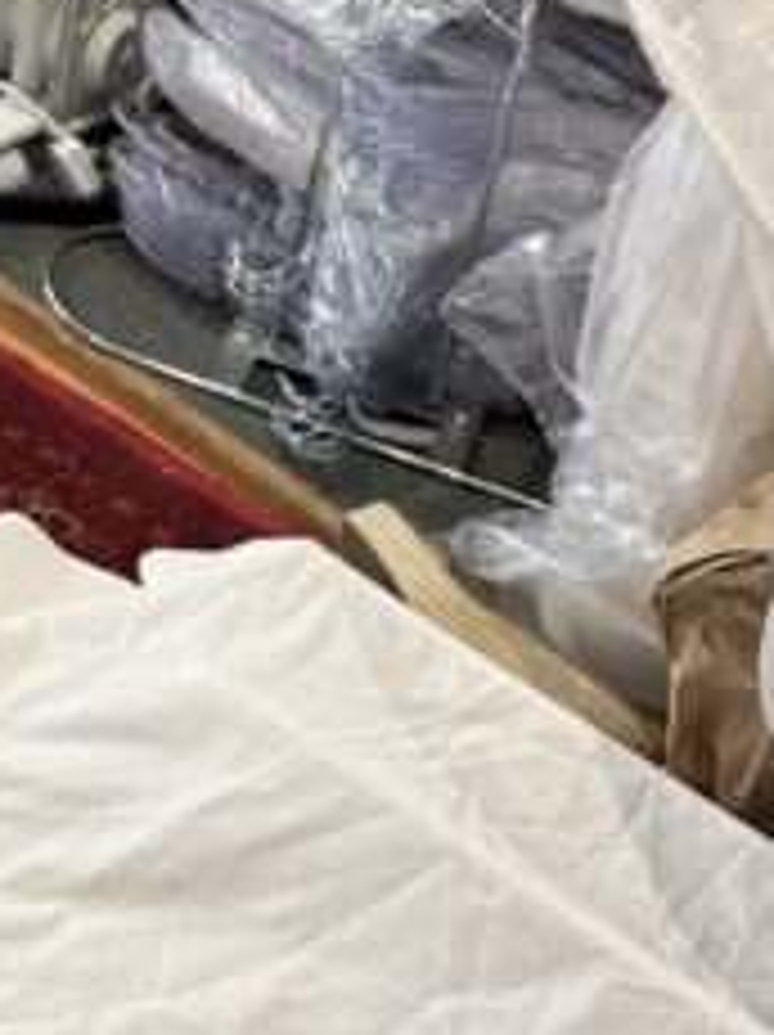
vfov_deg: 17.1
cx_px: -558
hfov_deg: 12.7
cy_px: -392
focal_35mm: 107
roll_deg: -4.3
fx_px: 3196
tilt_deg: -24.9
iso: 125
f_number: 1.78
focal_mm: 6.76
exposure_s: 1/100
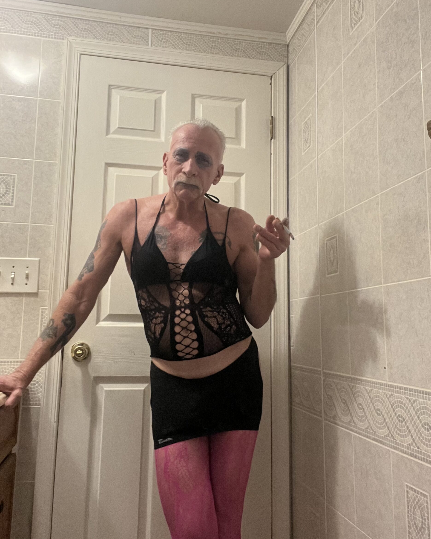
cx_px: 214
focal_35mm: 32
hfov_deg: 45.8
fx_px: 510
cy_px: 247
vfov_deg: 55.6
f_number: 2.2
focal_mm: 2.71
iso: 400
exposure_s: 1/40
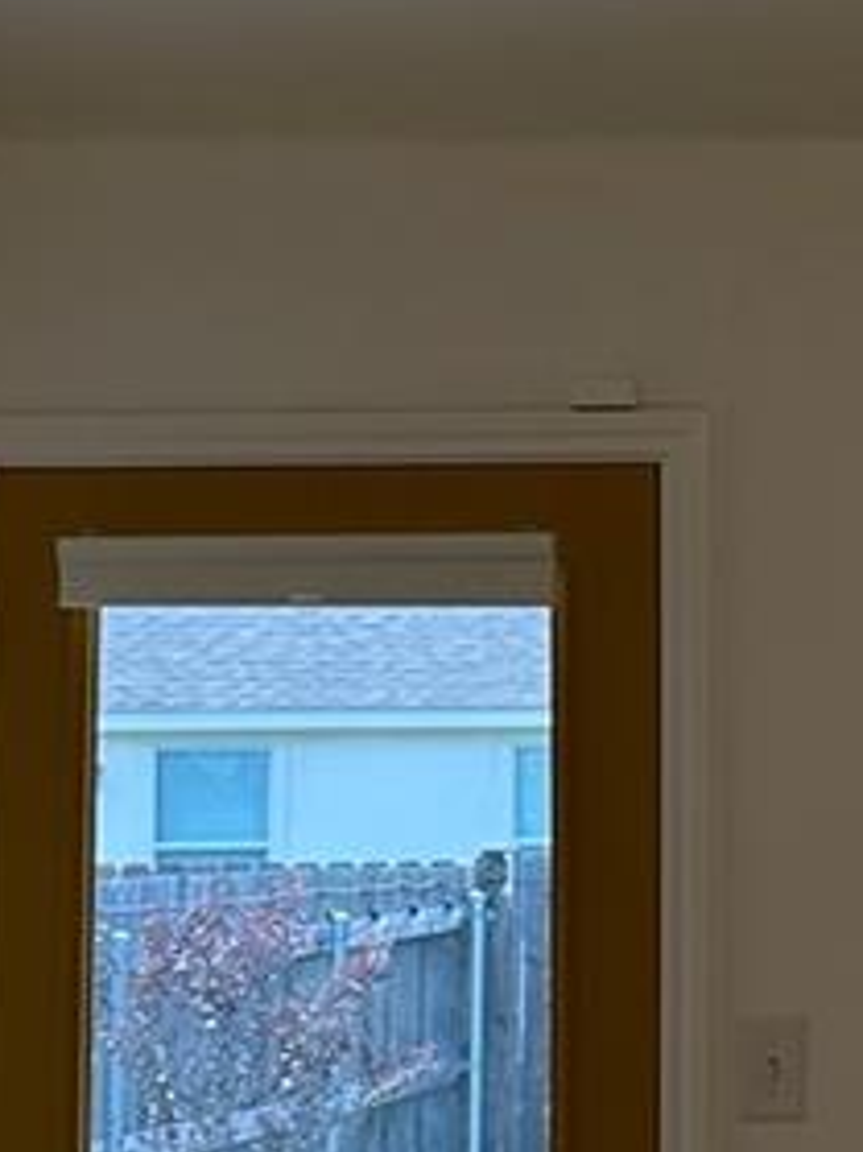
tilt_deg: +4.5
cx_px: 1495
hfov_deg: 10.6
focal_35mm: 132
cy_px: 512
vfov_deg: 14.9
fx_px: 4391
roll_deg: -0.5
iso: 80
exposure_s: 1/251
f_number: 1.78
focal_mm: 6.86
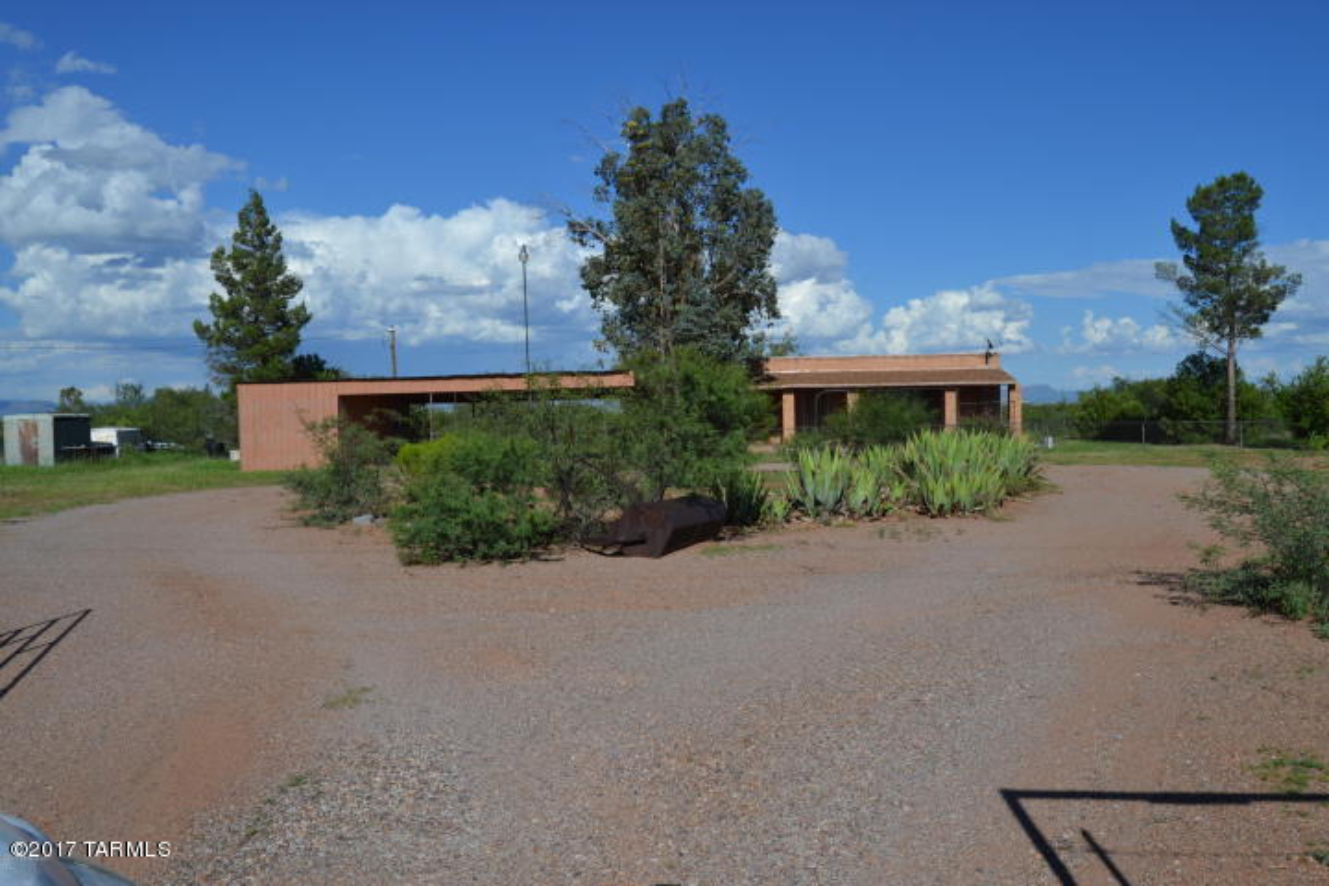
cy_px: 443
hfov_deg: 61.9
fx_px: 1107
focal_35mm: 30
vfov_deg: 43.6
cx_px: 664
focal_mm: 20
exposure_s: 1/320
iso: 100
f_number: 9
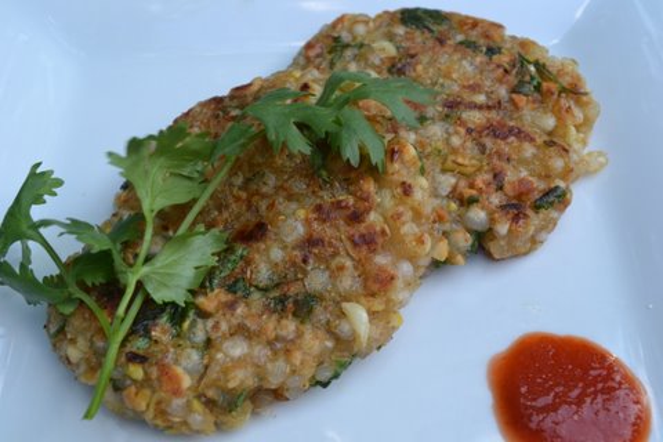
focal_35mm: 42
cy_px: 221
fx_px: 773
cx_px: 332
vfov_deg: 31.9
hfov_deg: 46.4
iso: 400
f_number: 8
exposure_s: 1/60
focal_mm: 28
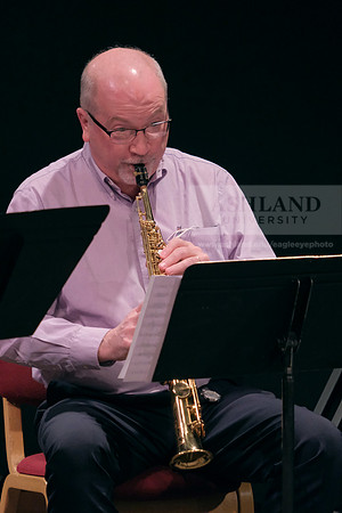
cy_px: 256
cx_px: 171
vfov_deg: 6.9
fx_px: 4275
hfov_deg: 4.6
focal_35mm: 300
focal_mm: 200
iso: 4000
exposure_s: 1/125
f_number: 4.8
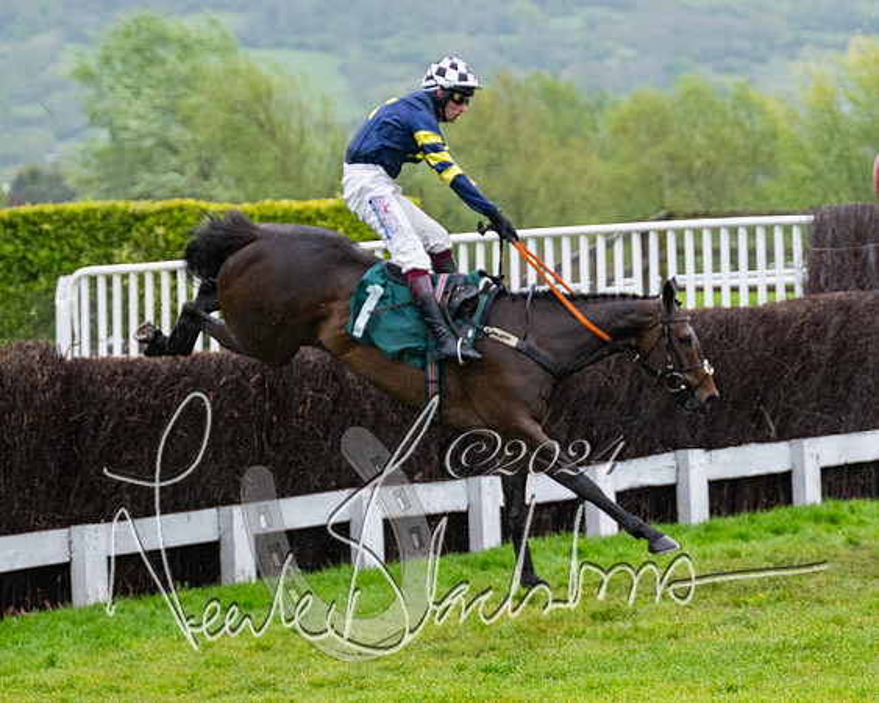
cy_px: 395
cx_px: 479
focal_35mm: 223
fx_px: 5812
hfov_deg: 8.6
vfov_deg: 6.9
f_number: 4
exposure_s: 1/1250
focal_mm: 115
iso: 1000
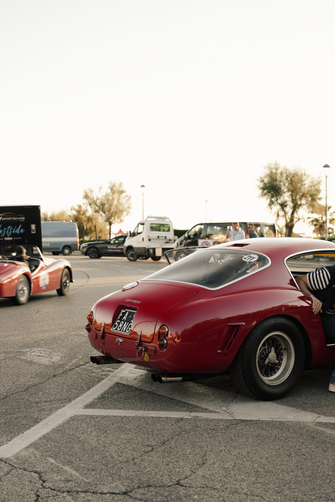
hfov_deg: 27.5
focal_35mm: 49
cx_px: 168
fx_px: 684
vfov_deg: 40.3
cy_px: 251
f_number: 4.5
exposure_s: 1/80
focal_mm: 49
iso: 100
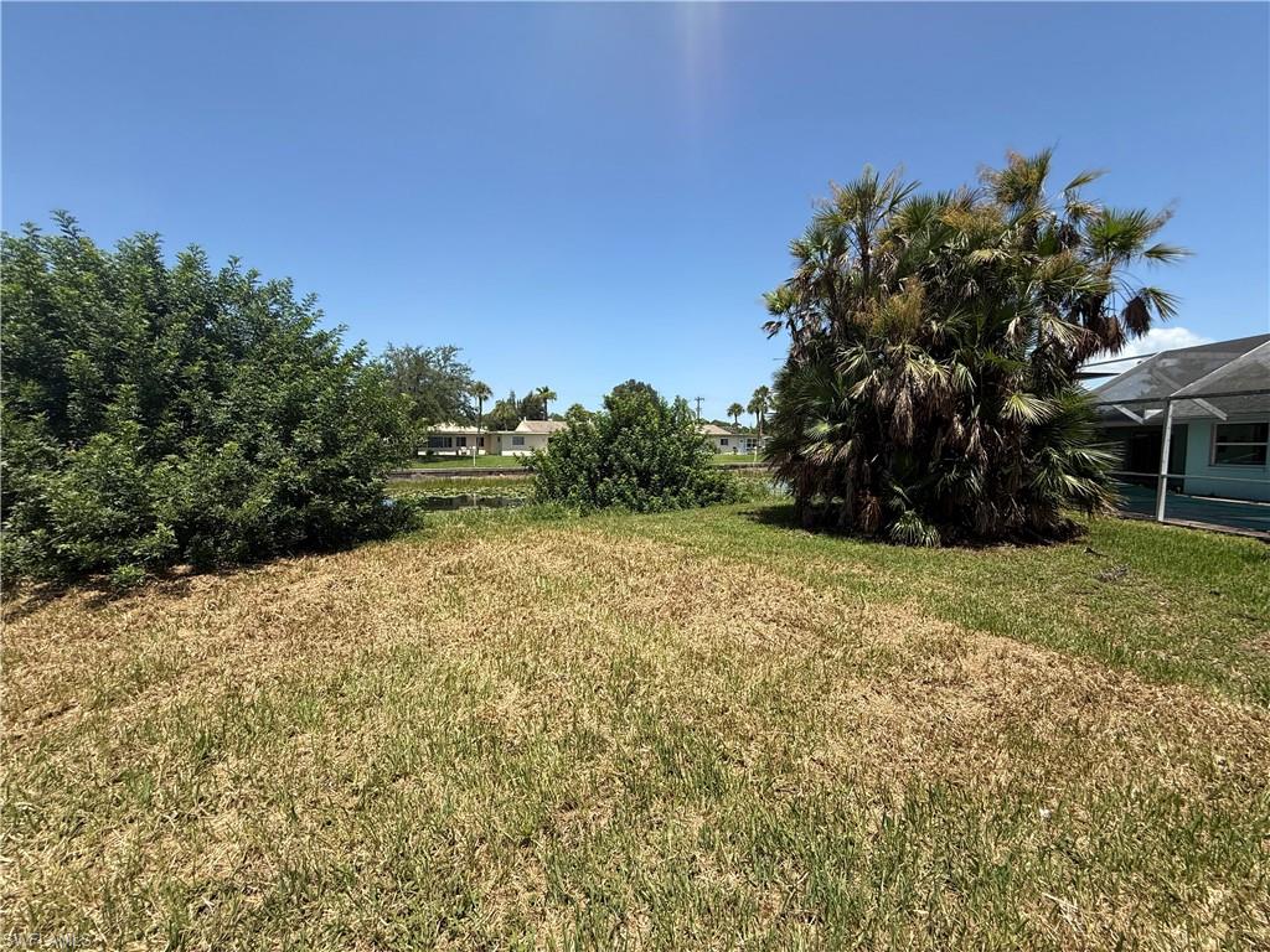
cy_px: 476
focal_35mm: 14
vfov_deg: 85.7
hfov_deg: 102.1
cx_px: 635
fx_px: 514
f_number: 2.2
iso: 50
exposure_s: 1/1656
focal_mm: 2.22
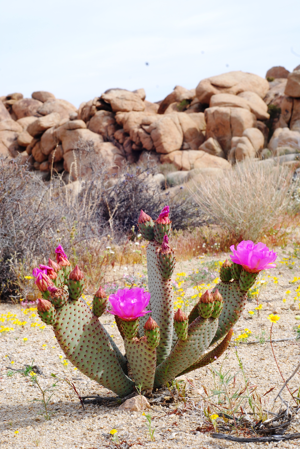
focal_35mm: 75
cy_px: 224
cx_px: 150
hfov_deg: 18.2
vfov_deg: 27.0
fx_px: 935
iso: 100
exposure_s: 1/45
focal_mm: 50
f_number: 19
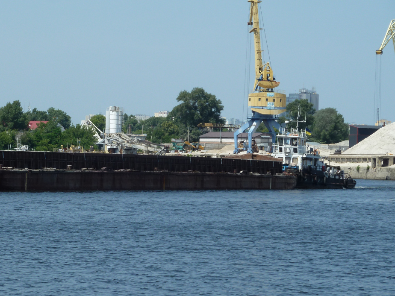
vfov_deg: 8.2
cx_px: 122
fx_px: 2054
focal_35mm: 180
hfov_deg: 11.0
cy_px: 161
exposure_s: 1/500
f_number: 5
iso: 80
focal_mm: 21
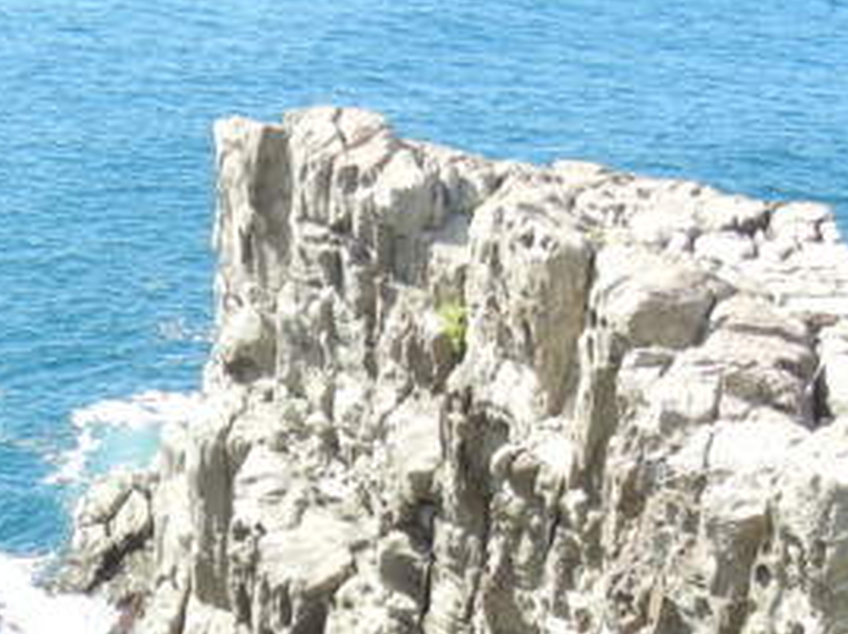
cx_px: 82
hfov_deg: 21.5
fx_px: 2178
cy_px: 929
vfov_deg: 15.4
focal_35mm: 89
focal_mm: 5.4
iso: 160
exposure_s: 1/359
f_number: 3.5
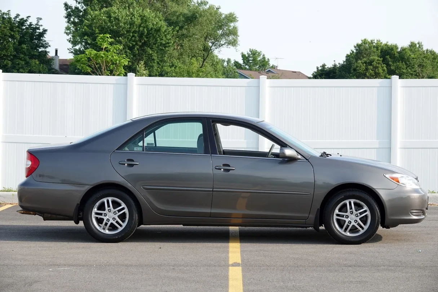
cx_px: 219
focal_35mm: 100
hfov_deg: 20.4
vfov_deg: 13.7
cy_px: 146
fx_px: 1217
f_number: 4
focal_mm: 36.72
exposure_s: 1/320
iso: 100
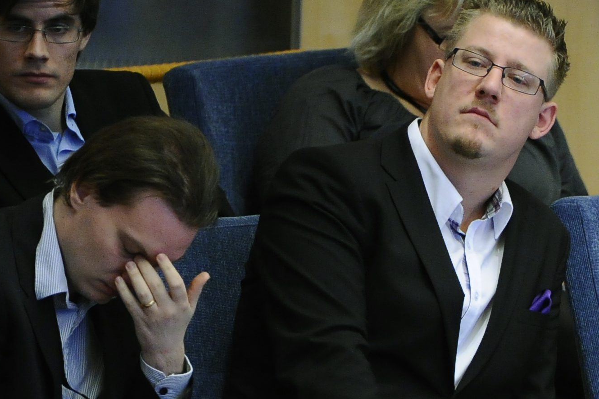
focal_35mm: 1119
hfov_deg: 1.8
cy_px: 499
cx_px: 787
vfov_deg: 1.2
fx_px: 18620
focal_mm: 350
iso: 4000
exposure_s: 1/200
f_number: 4
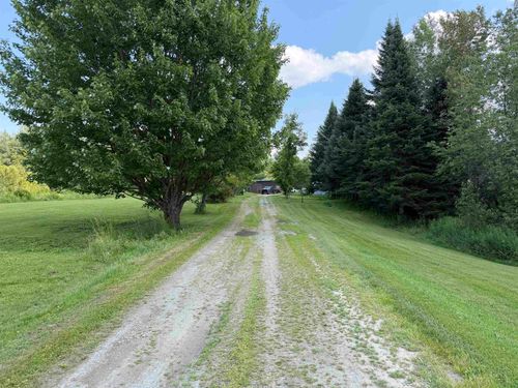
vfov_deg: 56.8
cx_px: 259
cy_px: 194
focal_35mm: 24
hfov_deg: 71.6
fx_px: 359
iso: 100
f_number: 1.78
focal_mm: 6.76
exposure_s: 1/1174
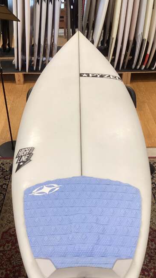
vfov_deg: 48.2
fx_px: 309
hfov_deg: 28.4
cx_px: 80
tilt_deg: -34.2
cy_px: 156
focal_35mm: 42
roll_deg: -2.0
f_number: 2.4
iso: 80
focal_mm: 3.3
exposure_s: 1/100
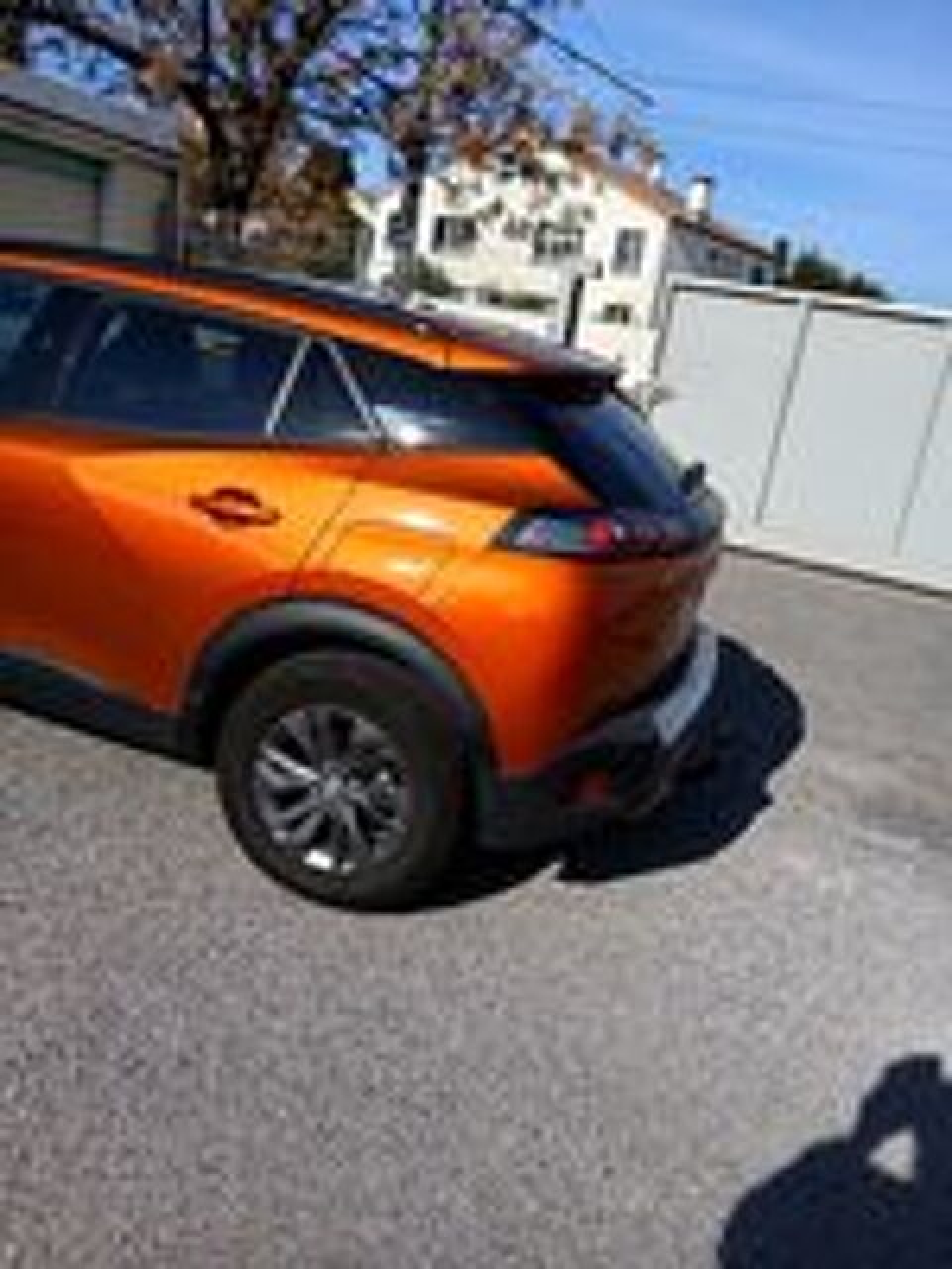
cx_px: 476
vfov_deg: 67.3
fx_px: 953
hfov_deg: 53.1
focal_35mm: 26
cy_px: 634
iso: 20
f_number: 1.8
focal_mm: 3.98
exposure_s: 1/842
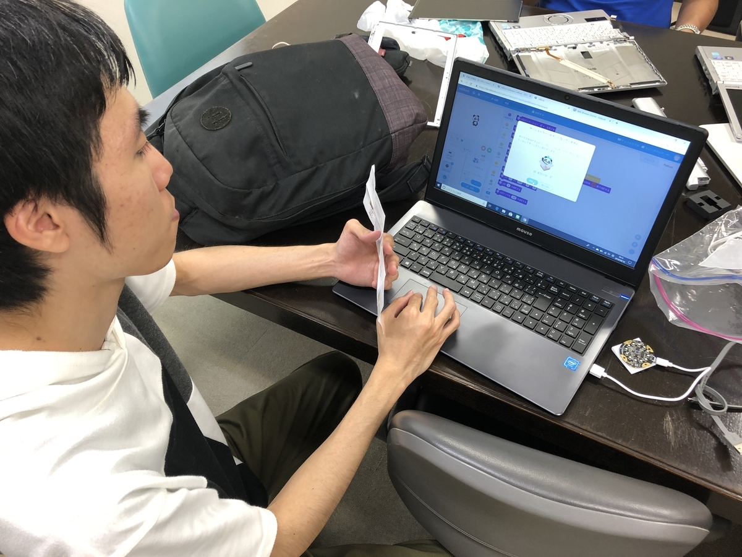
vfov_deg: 49.7
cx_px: 371
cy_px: 278
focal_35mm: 28
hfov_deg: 63.4
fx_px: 600
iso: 40
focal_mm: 3.99
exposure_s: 1/24
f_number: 1.8
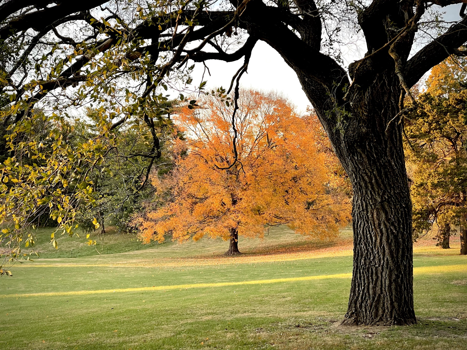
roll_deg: -2.1
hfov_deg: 30.3
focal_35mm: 64
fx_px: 863
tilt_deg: +0.4
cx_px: 234
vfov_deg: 22.9
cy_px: 175
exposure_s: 1/122
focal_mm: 7.5
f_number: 2.2
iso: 50
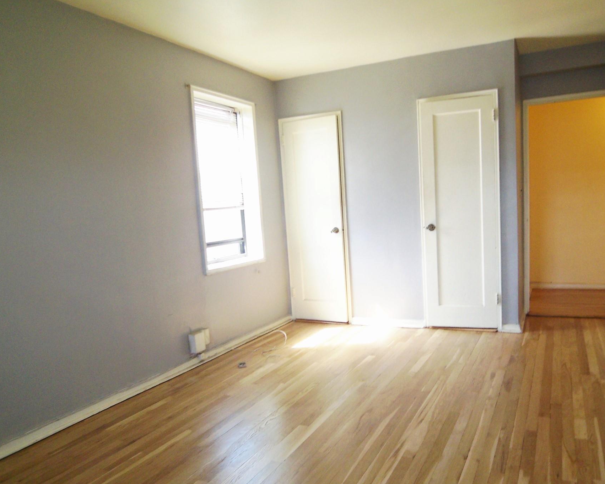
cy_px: 258
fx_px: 483
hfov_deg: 63.9
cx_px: 331
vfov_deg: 53.1
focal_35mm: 27
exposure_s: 1/30
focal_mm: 3.8
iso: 100
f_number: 2.8
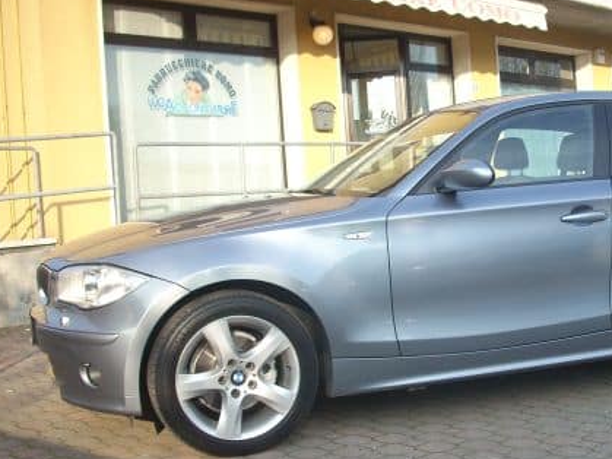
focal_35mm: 53
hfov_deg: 35.7
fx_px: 937
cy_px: 259
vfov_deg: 27.5
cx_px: 424
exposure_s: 1/261
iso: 64
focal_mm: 6.2
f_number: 2.8
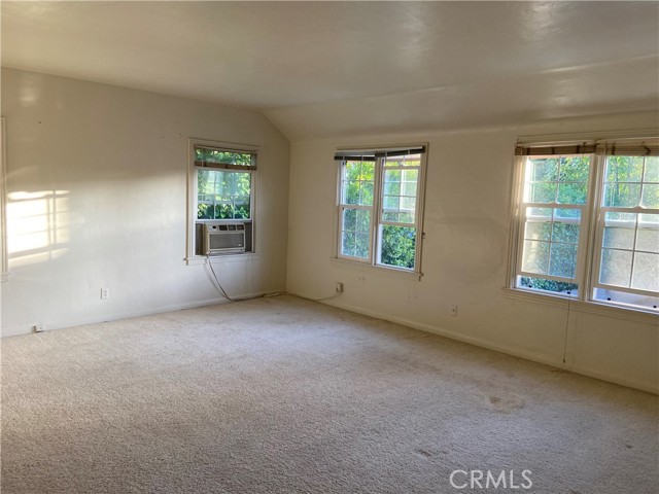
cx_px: 330
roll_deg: -1.6
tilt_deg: -5.1
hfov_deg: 67.3
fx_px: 495
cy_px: 247
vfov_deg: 53.1
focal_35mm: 26
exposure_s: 1/121
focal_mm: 4.25
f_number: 1.8
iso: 100
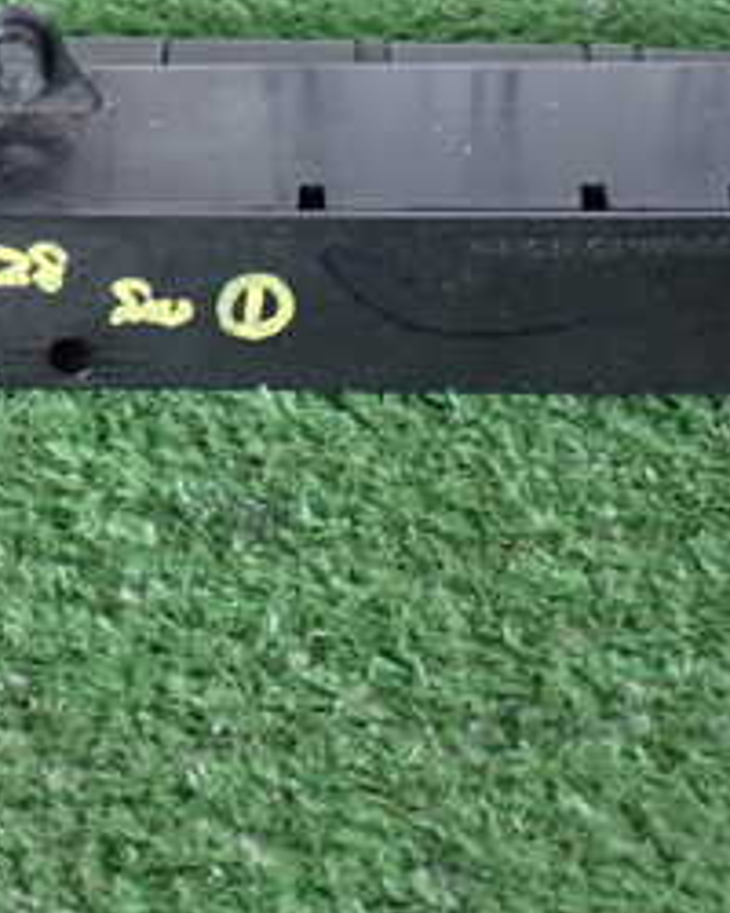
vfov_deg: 18.5
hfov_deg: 14.8
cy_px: 194
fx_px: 2782
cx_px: 77
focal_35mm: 103
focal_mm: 7.84
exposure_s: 1/30
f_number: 2.9
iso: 800
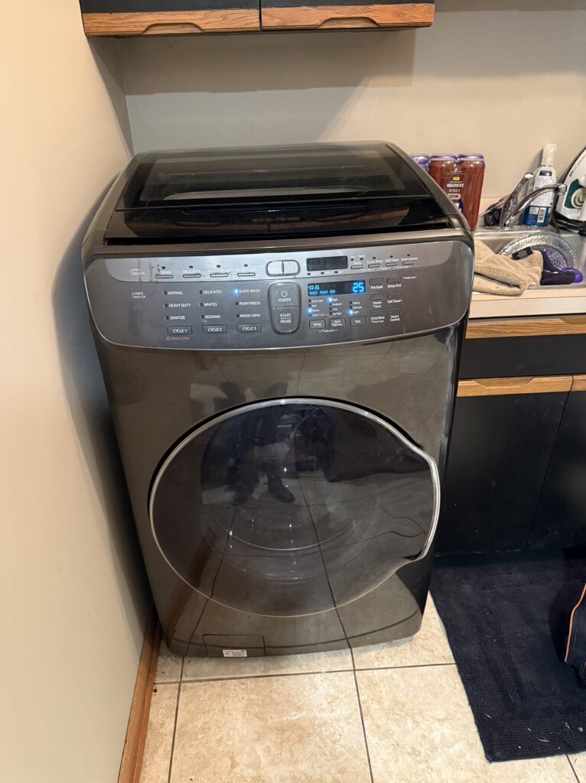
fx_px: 543
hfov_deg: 56.7
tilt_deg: -32.2
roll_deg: +1.2
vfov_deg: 71.6
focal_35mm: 24
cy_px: 392
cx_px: 293
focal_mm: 6.76
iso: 1000
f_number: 1.78
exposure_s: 1/40
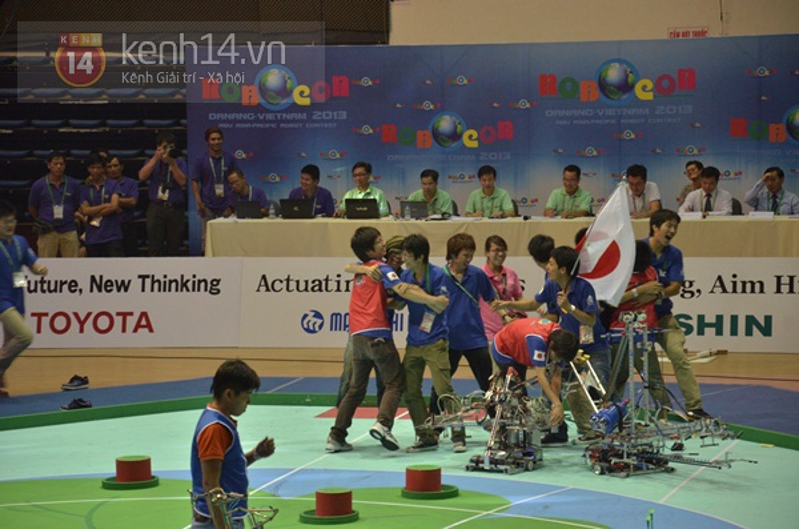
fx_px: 3487
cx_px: 400
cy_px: 264
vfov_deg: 8.7
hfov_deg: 13.1
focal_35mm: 158
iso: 1250
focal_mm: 105
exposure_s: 1/125
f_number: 5.6
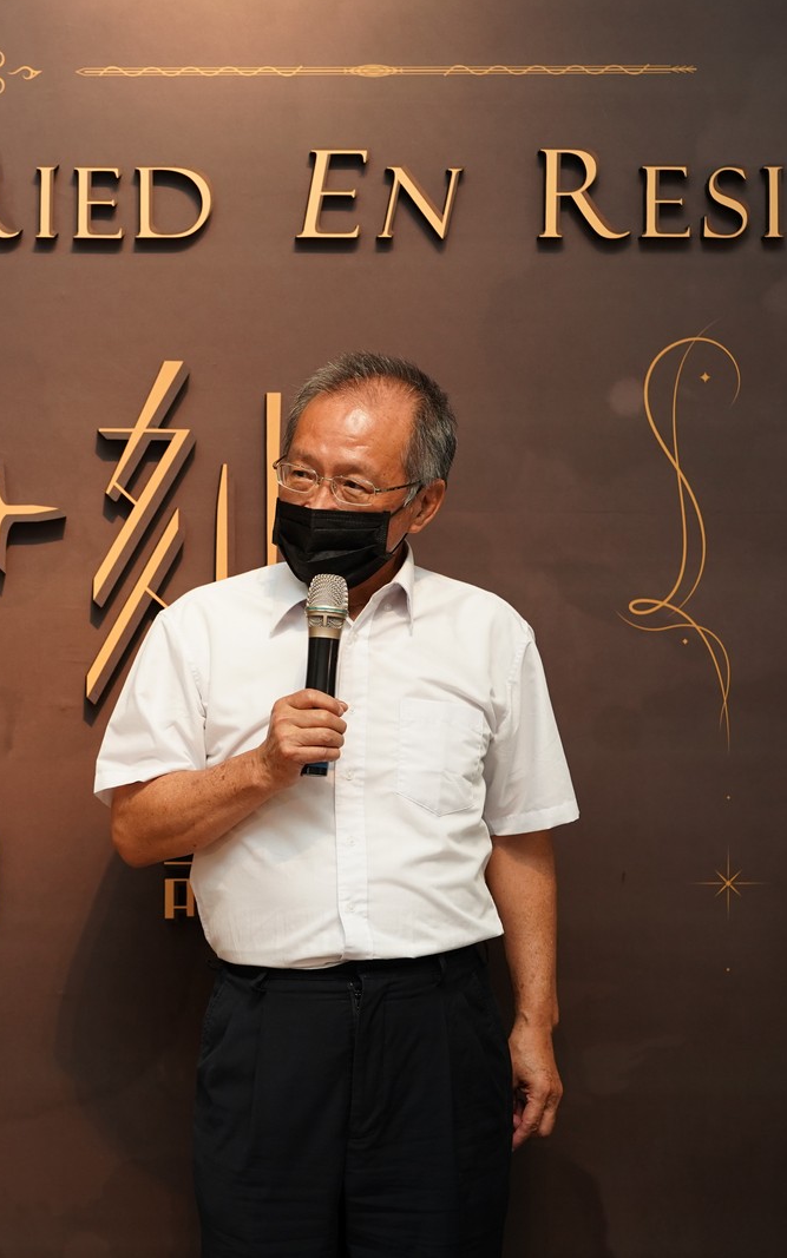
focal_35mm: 82
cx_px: -39
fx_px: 2814
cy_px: 624
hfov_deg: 15.6
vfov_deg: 25.2
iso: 800
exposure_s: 1/160
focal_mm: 53
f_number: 2.8
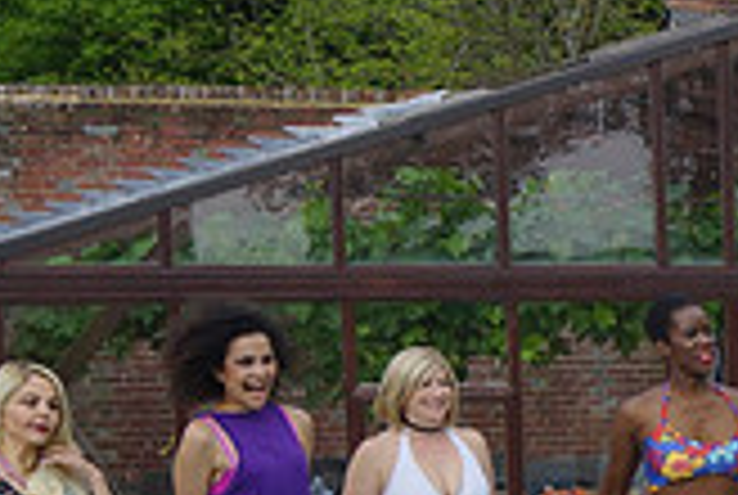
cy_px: 614
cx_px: 1278
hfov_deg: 14.4
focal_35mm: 127
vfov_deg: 10.6
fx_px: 2608
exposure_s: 1/500
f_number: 6.3
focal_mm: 24
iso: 125
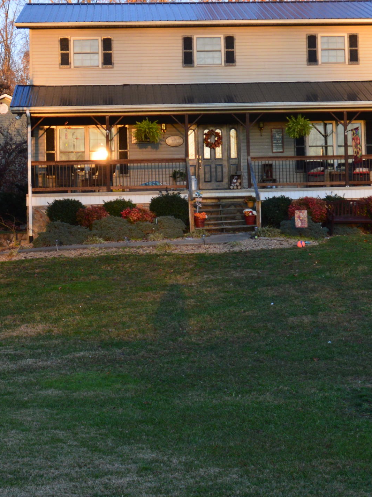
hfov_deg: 18.6
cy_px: 187
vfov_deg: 24.6
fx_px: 1132
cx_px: 218
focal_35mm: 79
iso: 400
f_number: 8
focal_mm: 26
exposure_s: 1/80
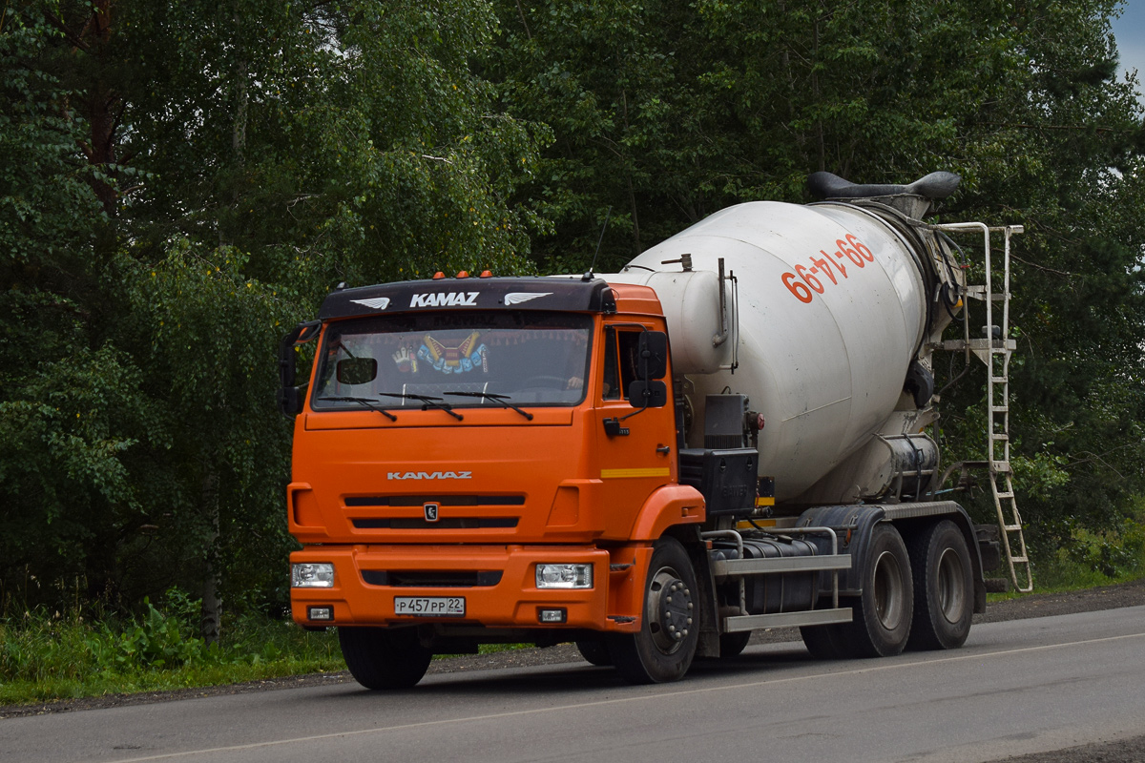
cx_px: 572
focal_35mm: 82
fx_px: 2624
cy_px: 382
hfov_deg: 24.6
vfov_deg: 16.6
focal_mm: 55
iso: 200
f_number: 5.6
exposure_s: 1/800
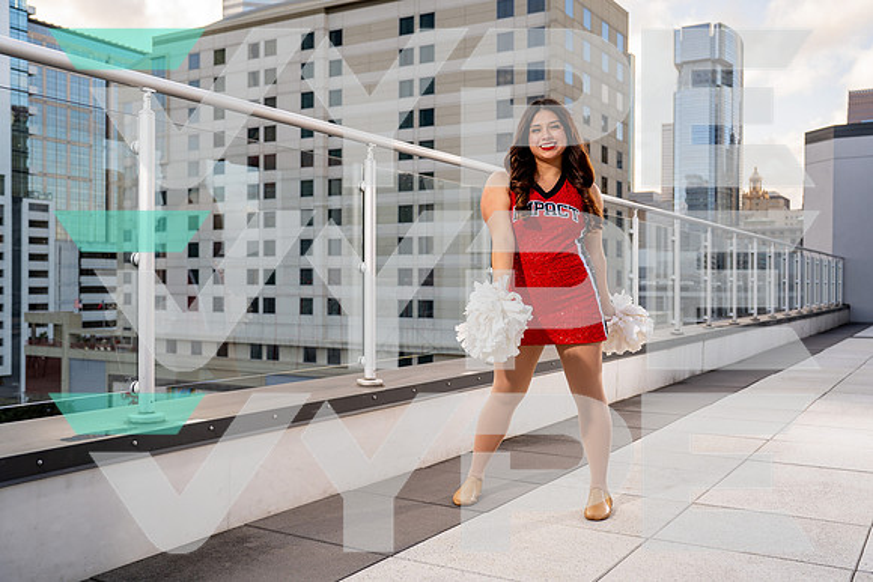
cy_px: 291
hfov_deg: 53.0
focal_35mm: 36
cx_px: 436
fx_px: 876
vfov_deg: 36.8
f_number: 4
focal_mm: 35
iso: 100
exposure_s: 1/250
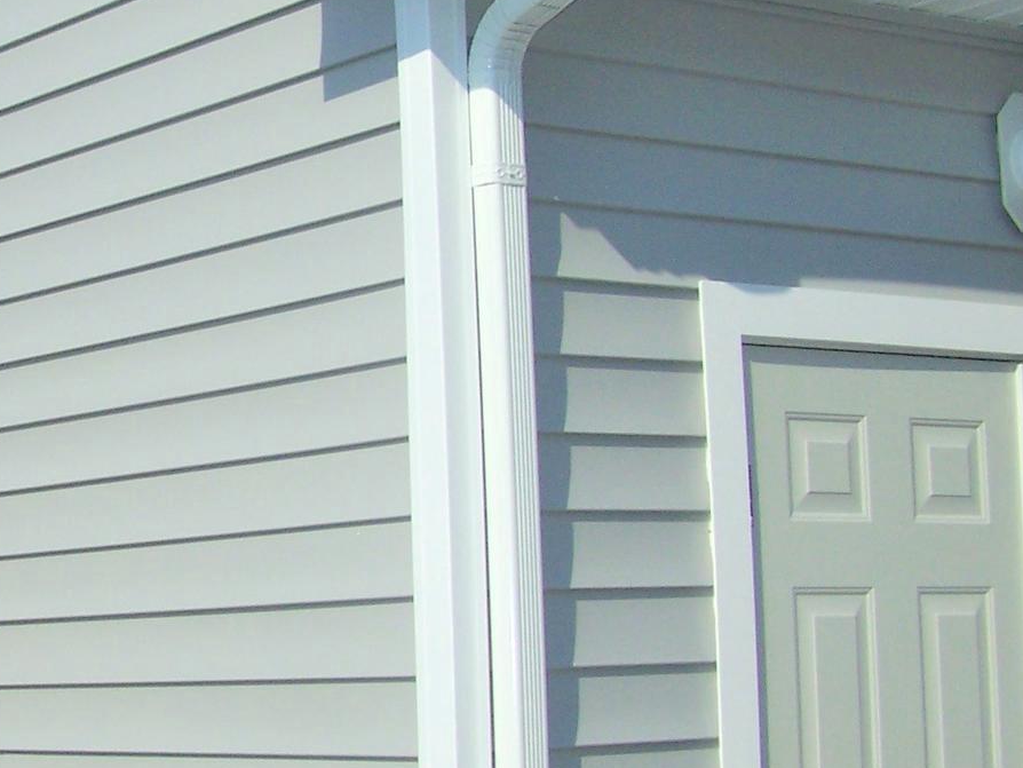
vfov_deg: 17.0
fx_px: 2572
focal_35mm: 87
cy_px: 415
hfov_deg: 21.4
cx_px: -91
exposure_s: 1/1500
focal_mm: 6.3
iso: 80
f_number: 5.6
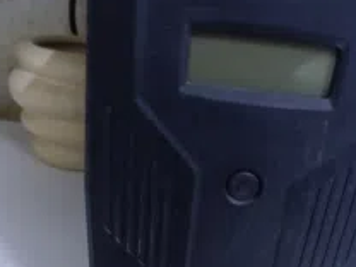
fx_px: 453
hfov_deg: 42.7
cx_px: 216
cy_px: 248
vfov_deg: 31.1
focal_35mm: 44
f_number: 1.6
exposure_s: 1/25
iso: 1600
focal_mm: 6.14
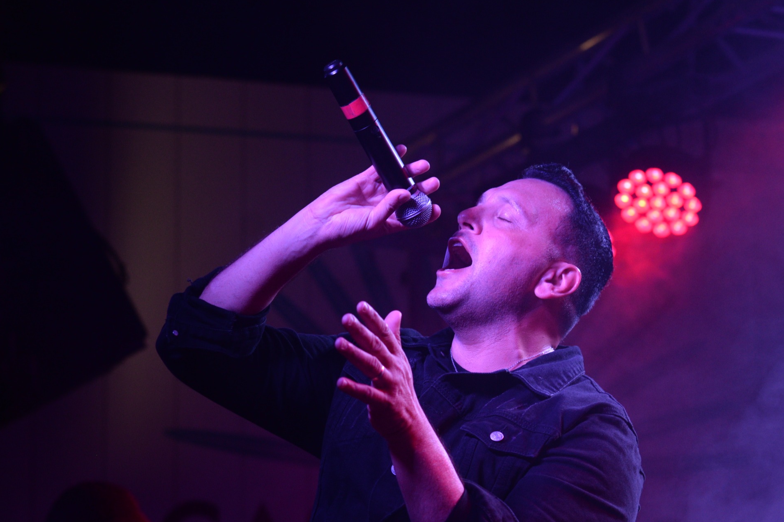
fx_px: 2918
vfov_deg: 10.2
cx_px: 372
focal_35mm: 134
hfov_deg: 15.3
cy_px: 371
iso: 1000
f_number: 4
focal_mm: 85
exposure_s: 1/800
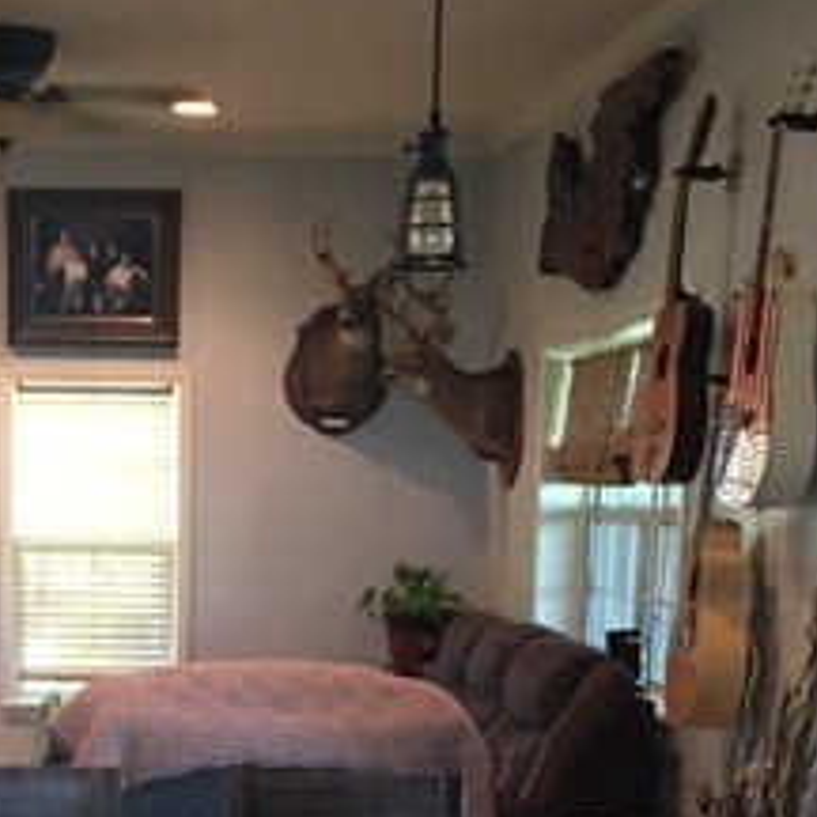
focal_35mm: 76
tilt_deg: -10.0
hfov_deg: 22.3
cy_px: 889
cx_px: 91
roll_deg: -1.3
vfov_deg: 21.6
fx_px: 2029
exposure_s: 1/4
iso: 50
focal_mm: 4.15
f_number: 2.2
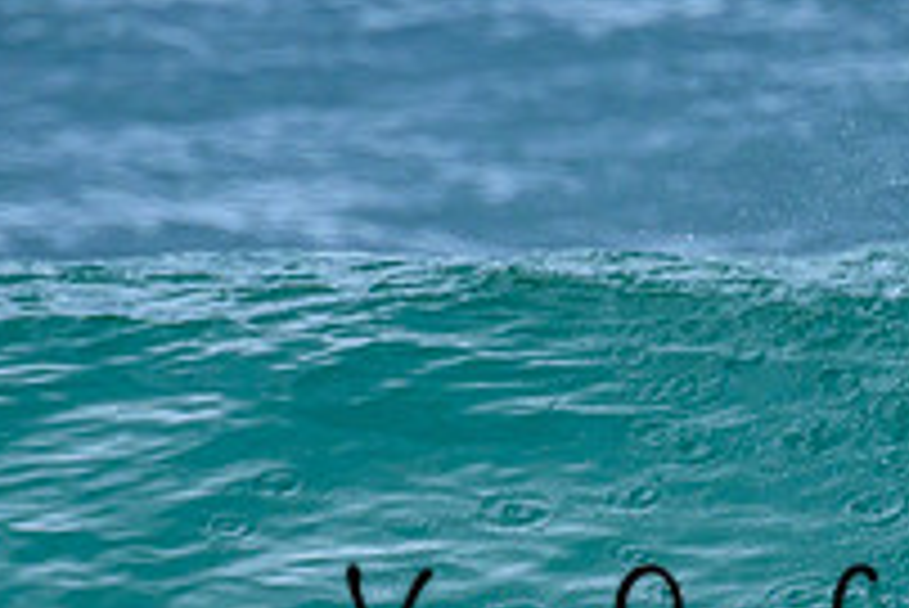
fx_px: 48235
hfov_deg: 1.1
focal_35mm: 1909
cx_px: 734
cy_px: 513
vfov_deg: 0.7
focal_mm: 560
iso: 1400
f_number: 8
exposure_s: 1/2000
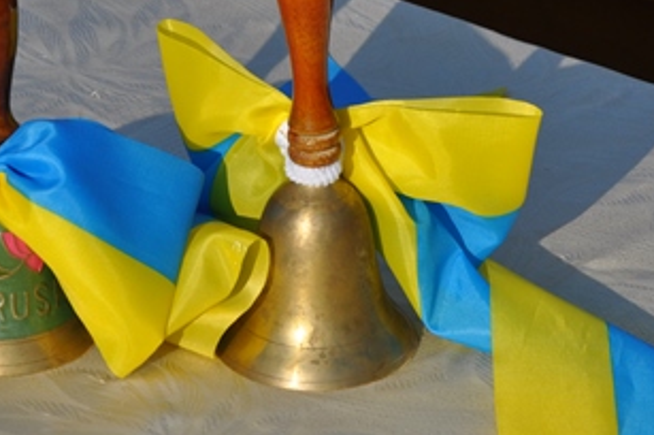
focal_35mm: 205
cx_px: 226
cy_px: 180
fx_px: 3720
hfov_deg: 10.0
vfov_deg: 6.7
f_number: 10
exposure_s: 1/400
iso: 200
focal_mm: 70
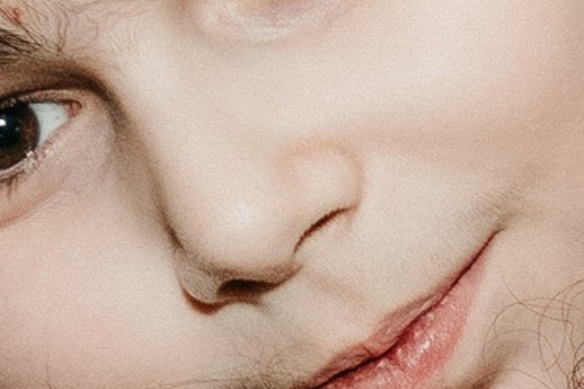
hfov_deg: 4.9
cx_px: 1607
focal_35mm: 404
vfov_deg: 3.3
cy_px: 1159
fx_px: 6553
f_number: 4.5
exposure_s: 1/160
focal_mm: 26
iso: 320
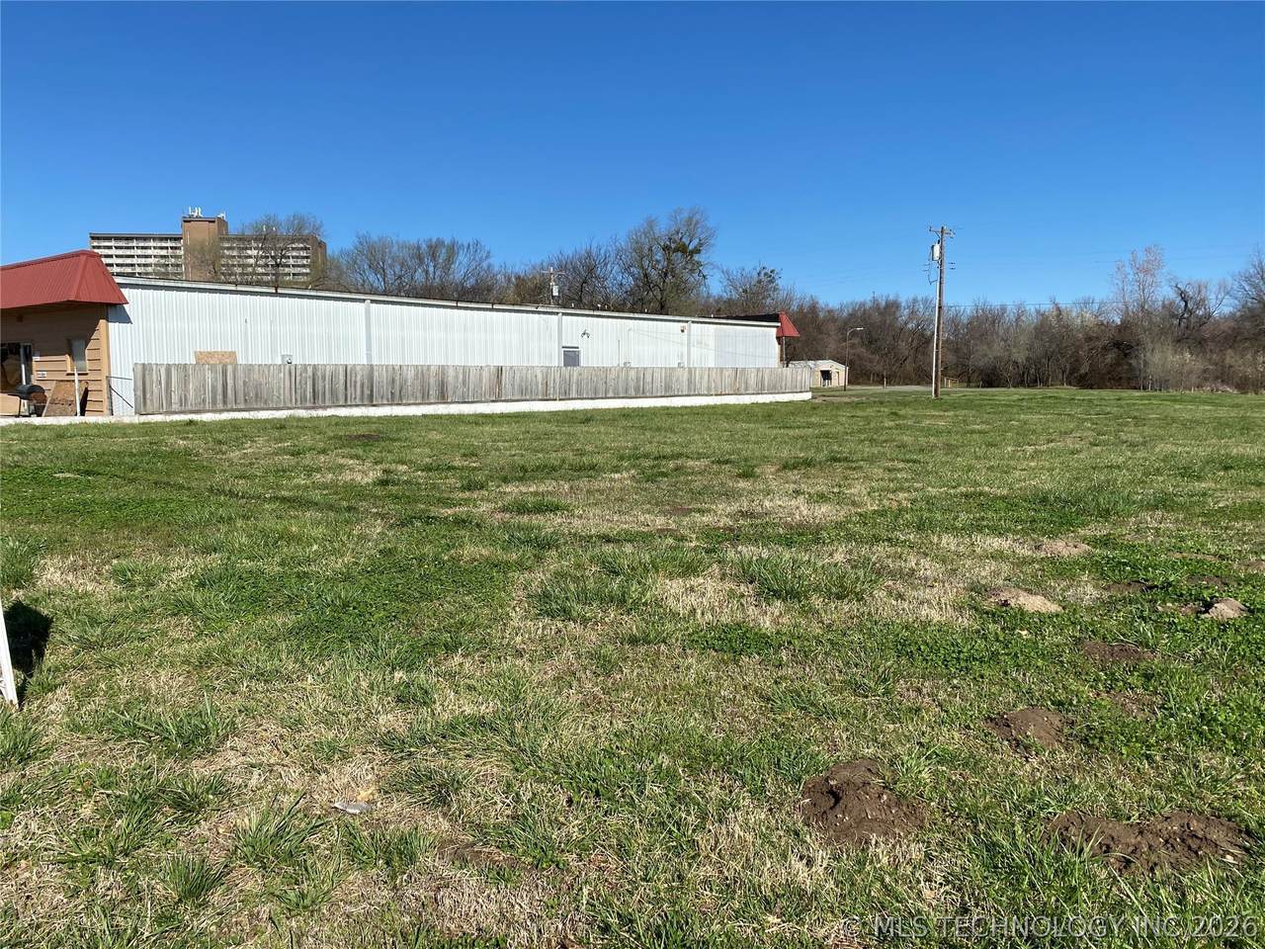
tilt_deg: -6.5
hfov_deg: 67.3
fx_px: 950
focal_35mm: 26
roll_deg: +0.6
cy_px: 474
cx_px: 632
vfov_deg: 53.1
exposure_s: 1/3846
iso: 32
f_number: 1.8
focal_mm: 4.25
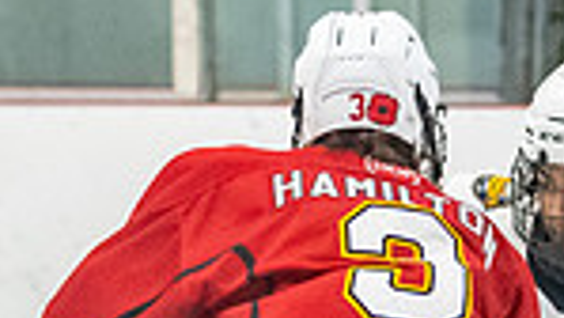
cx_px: 540
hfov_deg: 3.2
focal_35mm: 680
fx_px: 10175
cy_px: 797
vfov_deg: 1.8
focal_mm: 78
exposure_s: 1/800
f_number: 2.8
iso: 3200
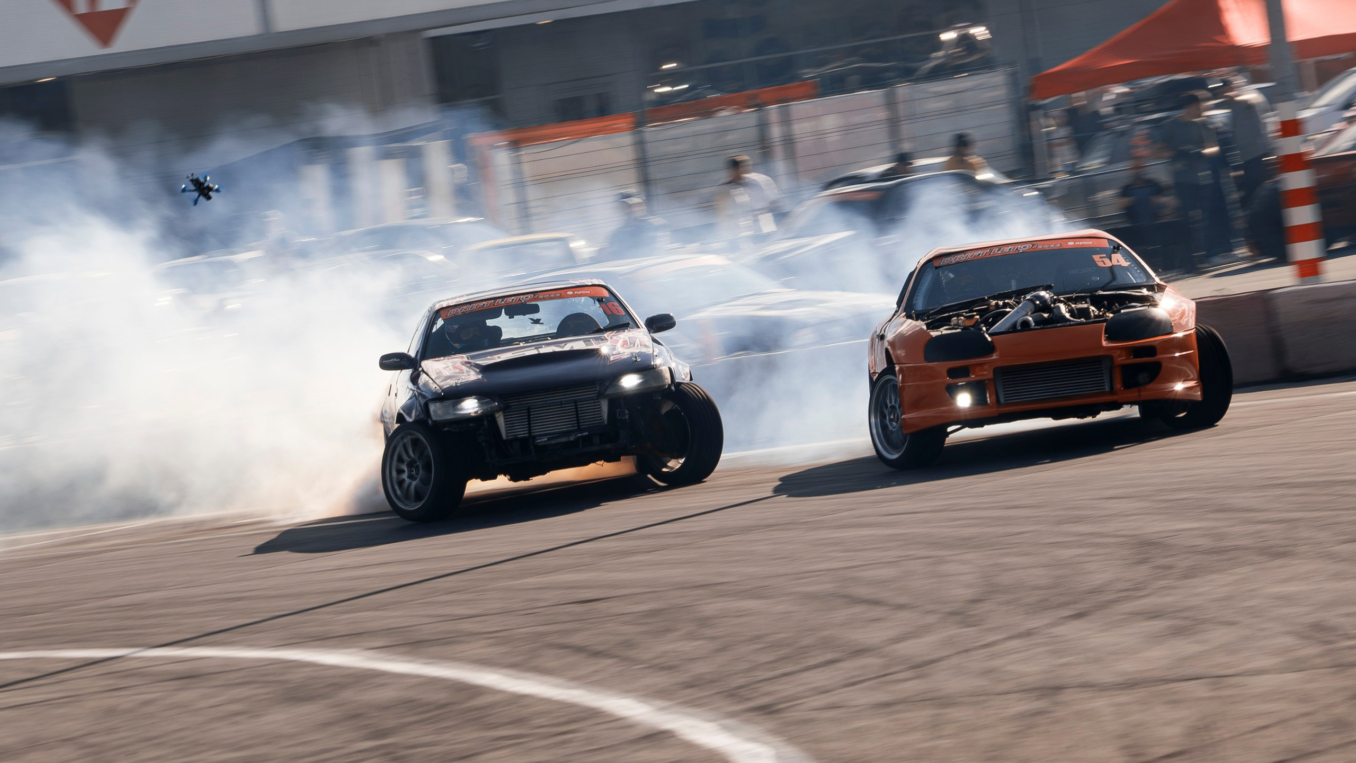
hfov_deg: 9.4
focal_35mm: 230
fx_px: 8287
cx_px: 619
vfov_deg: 5.3
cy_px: 359
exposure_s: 1/125
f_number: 13
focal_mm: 110
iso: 100
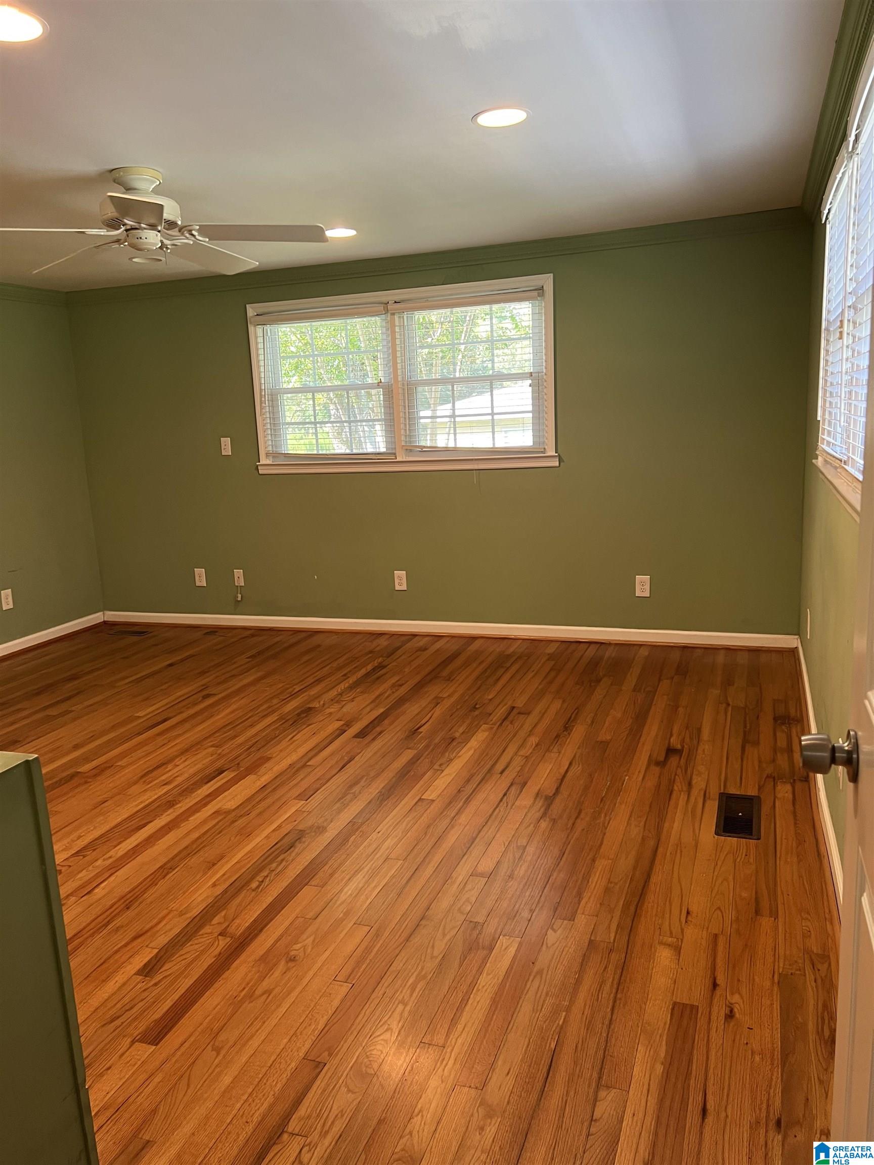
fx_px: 875
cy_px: 582
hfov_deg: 53.1
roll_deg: +4.0
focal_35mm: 26
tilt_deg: -8.9
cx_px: 437
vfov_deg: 67.3
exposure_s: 1/60
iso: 100
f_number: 1.5
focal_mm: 5.7
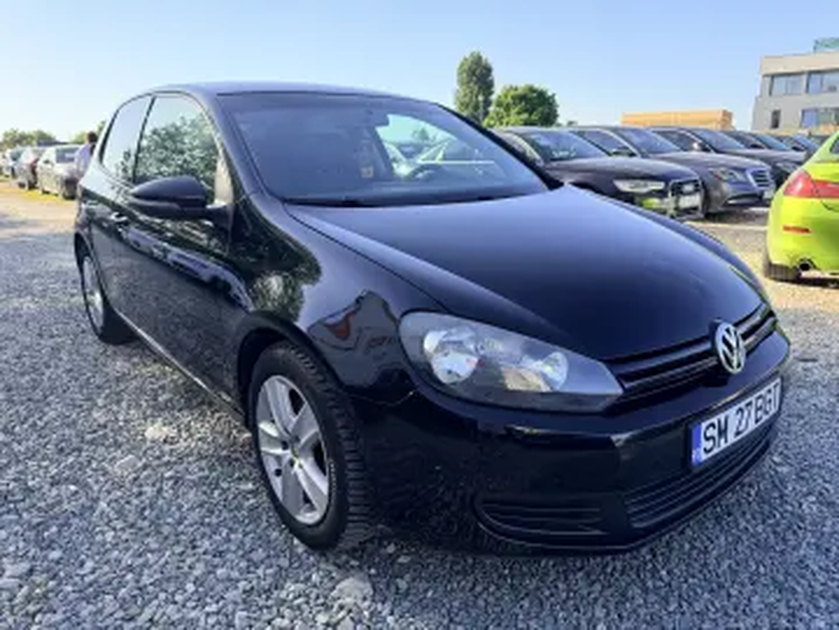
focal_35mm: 24
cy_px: 315
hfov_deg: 71.6
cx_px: 420
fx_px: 582
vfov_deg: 56.8
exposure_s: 1/1106
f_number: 1.78
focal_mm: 6.76
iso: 100
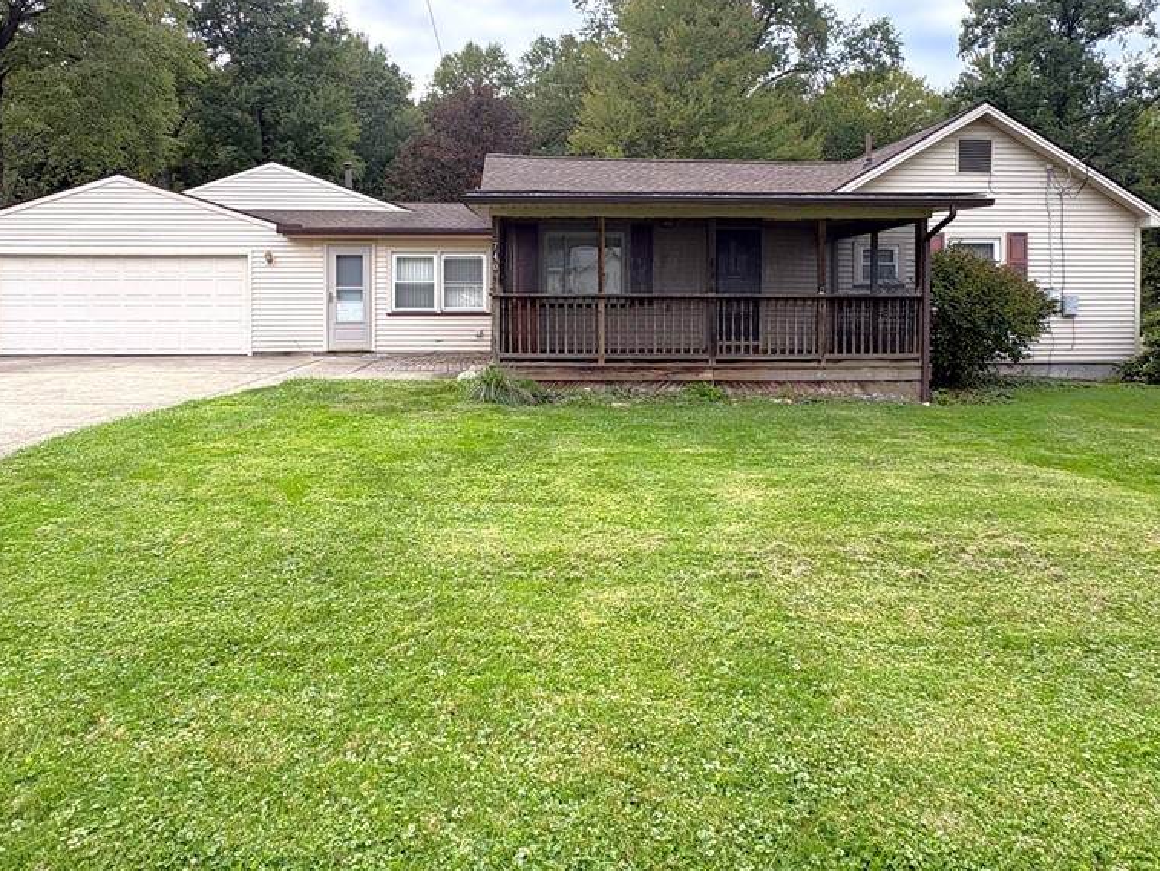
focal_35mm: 23
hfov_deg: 73.9
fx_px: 771
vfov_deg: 57.9
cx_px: 556
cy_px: 307
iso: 64
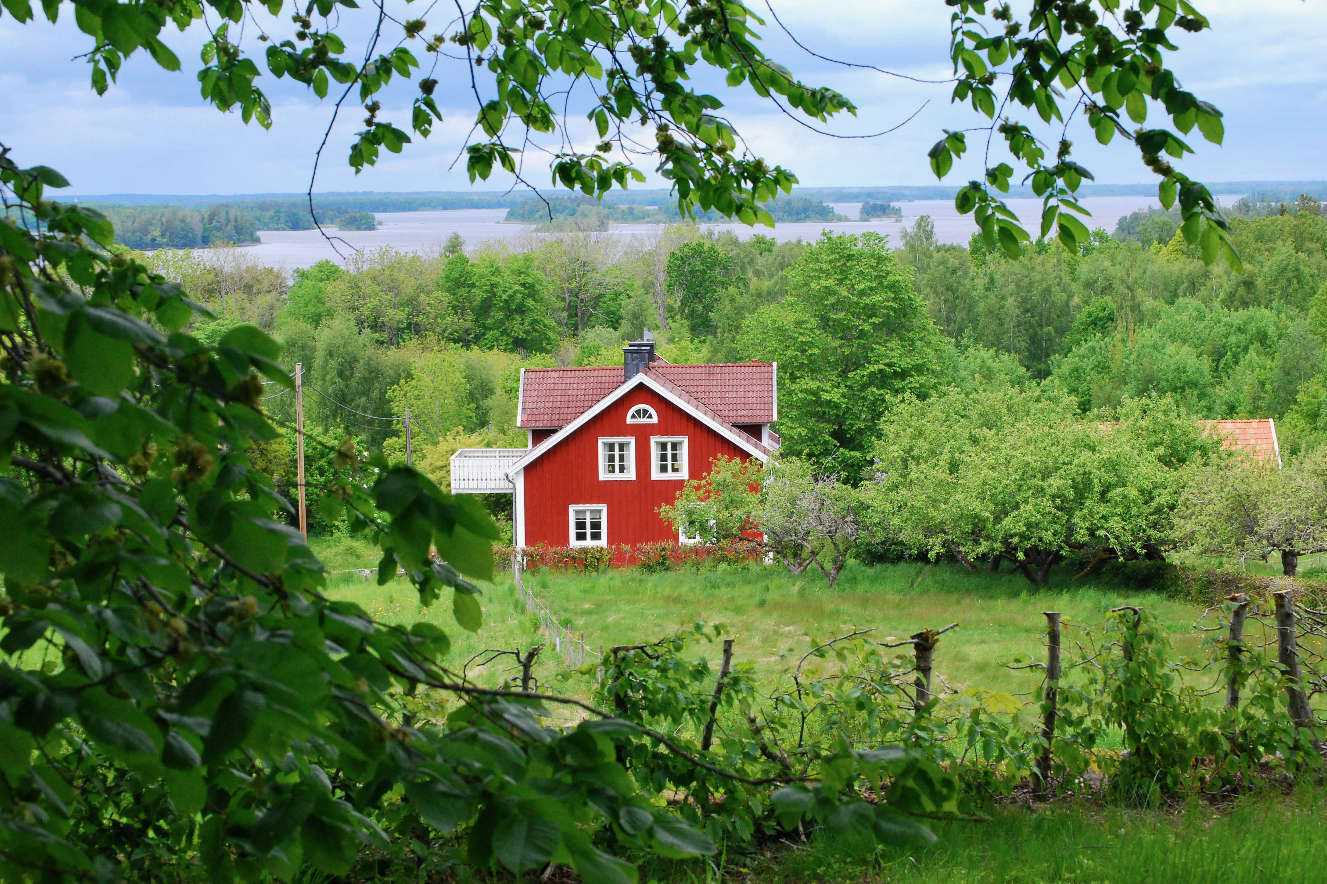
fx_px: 3078
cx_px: 657
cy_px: 444
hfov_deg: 24.3
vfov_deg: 16.4
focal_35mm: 84
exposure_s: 1/500
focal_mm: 55
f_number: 11
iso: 800
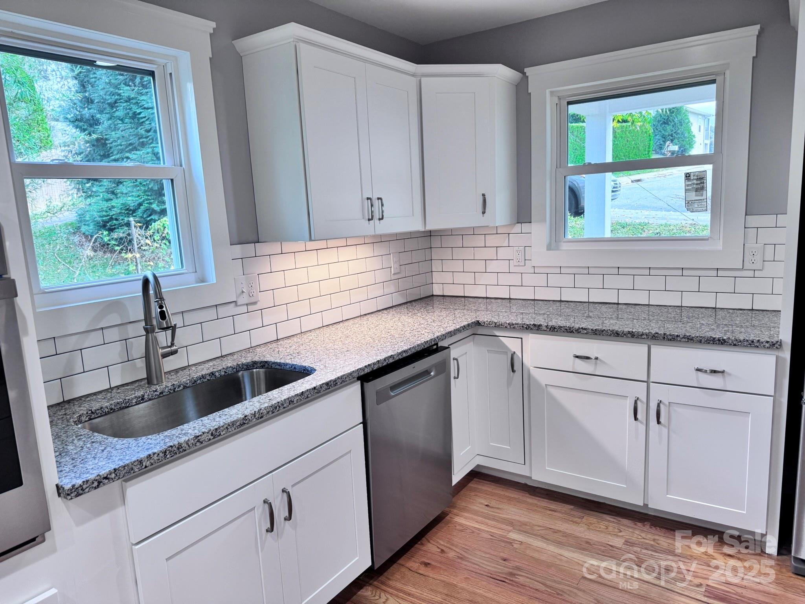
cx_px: 402
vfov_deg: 56.8
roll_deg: +2.6
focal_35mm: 24
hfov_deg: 71.6
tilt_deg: -10.4
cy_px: 302
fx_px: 558
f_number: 1.78
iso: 125
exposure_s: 1/120
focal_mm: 6.76
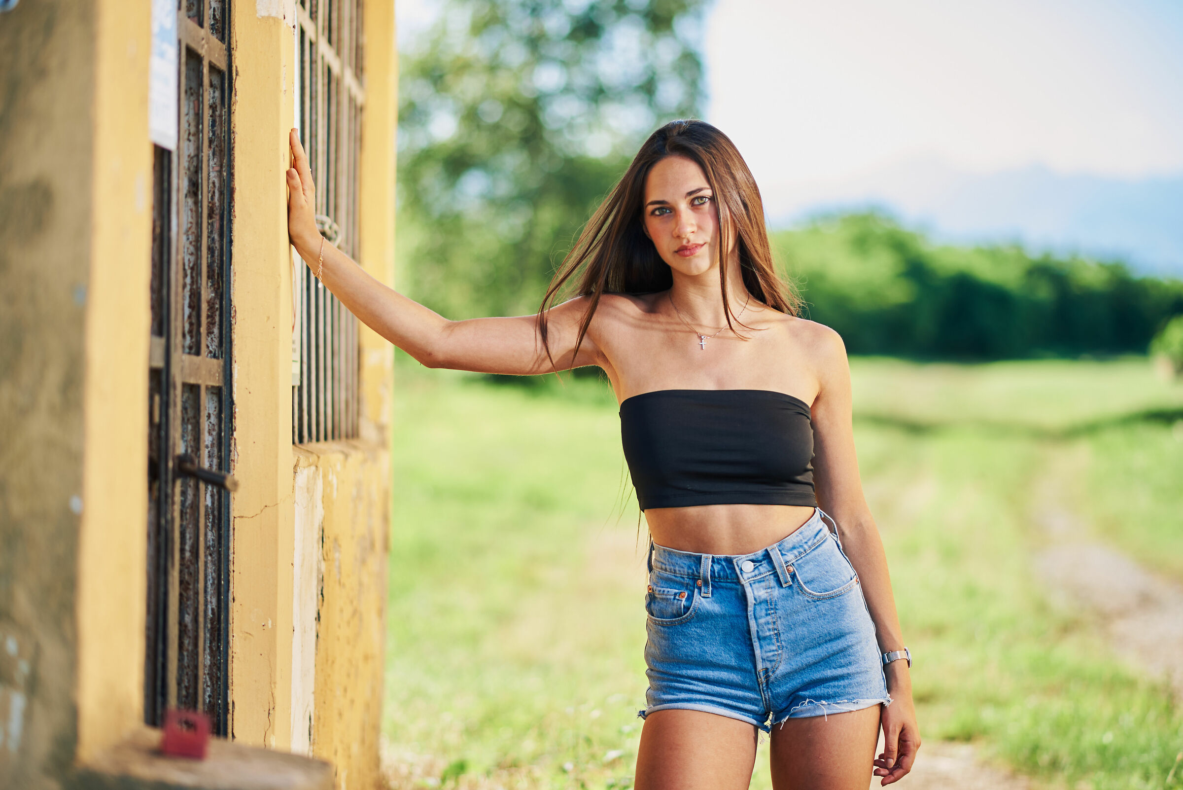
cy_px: 395
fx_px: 2794
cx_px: 592
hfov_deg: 23.9
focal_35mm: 85
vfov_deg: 16.1
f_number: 2
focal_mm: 85
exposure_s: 1/1000
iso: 160
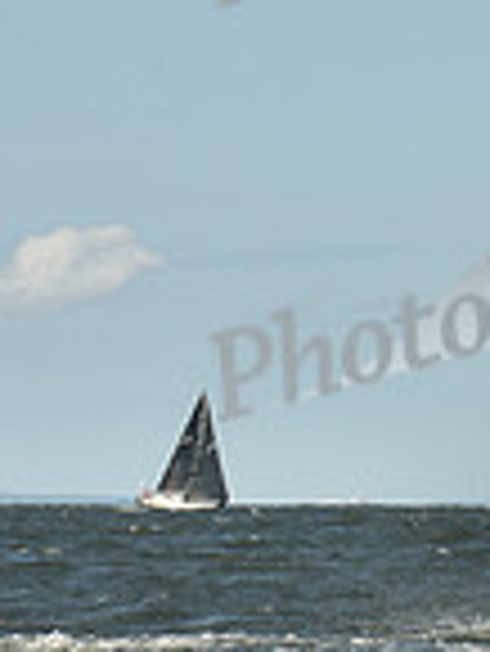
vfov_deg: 5.4
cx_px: 1079
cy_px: 474
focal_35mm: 365
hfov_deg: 4.0
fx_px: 6879
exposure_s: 1/800
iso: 250
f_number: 10
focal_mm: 95
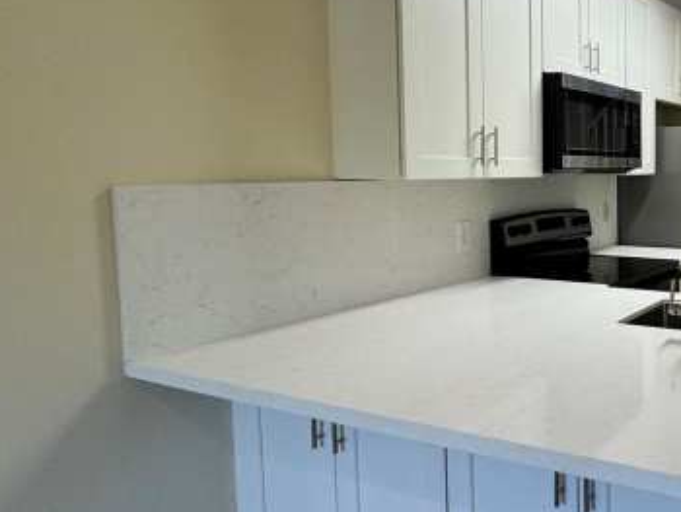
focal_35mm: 32
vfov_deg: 44.1
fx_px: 630
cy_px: 214
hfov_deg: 46.5
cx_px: 697
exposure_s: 1/120
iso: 125
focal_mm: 2.22
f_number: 2.2
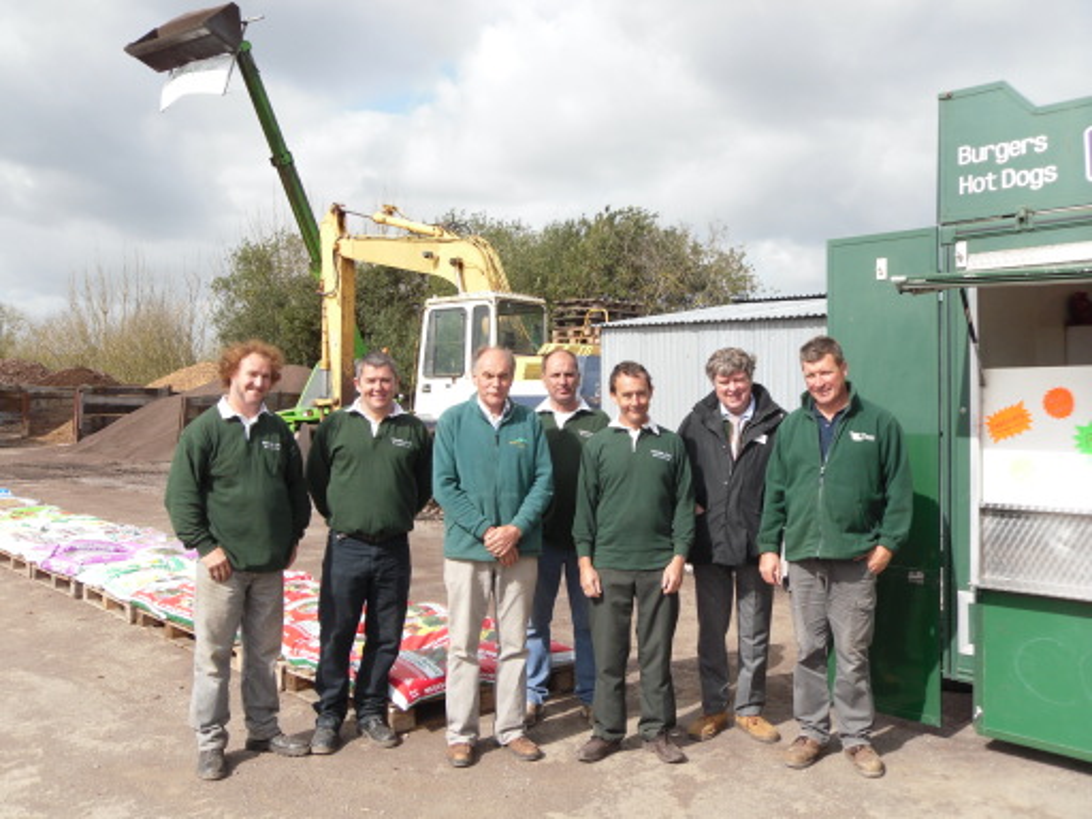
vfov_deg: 40.7
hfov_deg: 52.6
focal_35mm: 35
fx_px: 1104
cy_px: 410
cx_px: 546
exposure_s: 1/107
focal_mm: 6.3
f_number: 8.2
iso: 80
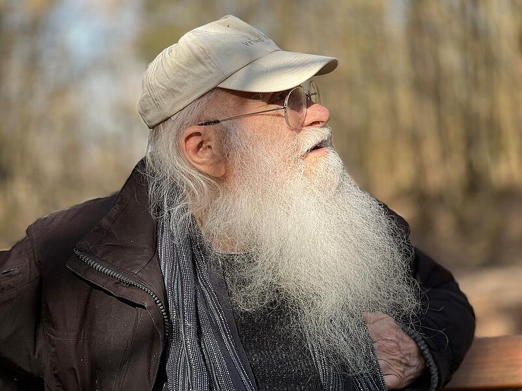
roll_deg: -1.2
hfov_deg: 25.3
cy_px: 196
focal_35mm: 77
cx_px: 261
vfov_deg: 19.1
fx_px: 1161
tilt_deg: -0.3
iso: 25
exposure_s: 1/228
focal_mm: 9
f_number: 2.8
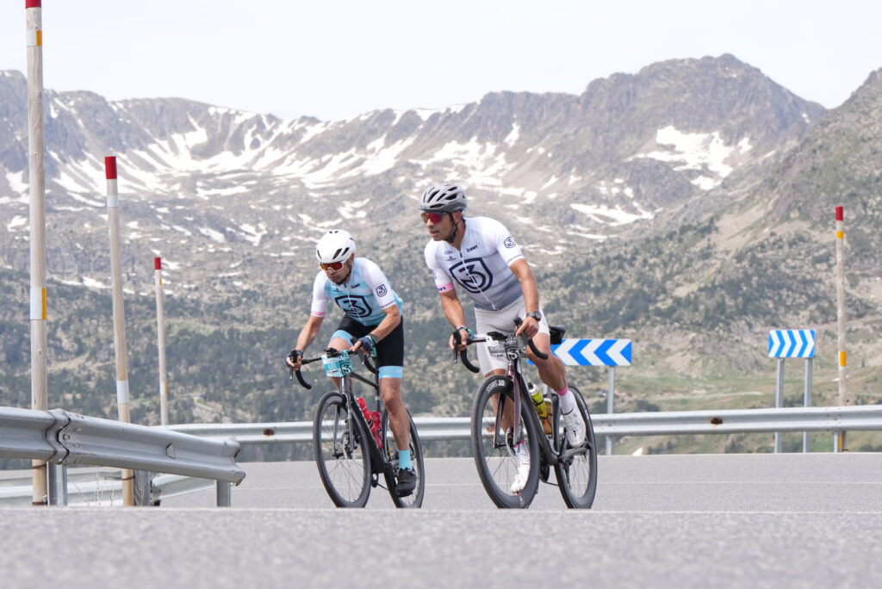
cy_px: 294
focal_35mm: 114
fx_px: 2794
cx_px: 441
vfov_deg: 12.0
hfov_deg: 17.9
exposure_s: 1/1250
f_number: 5
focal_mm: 76
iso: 400
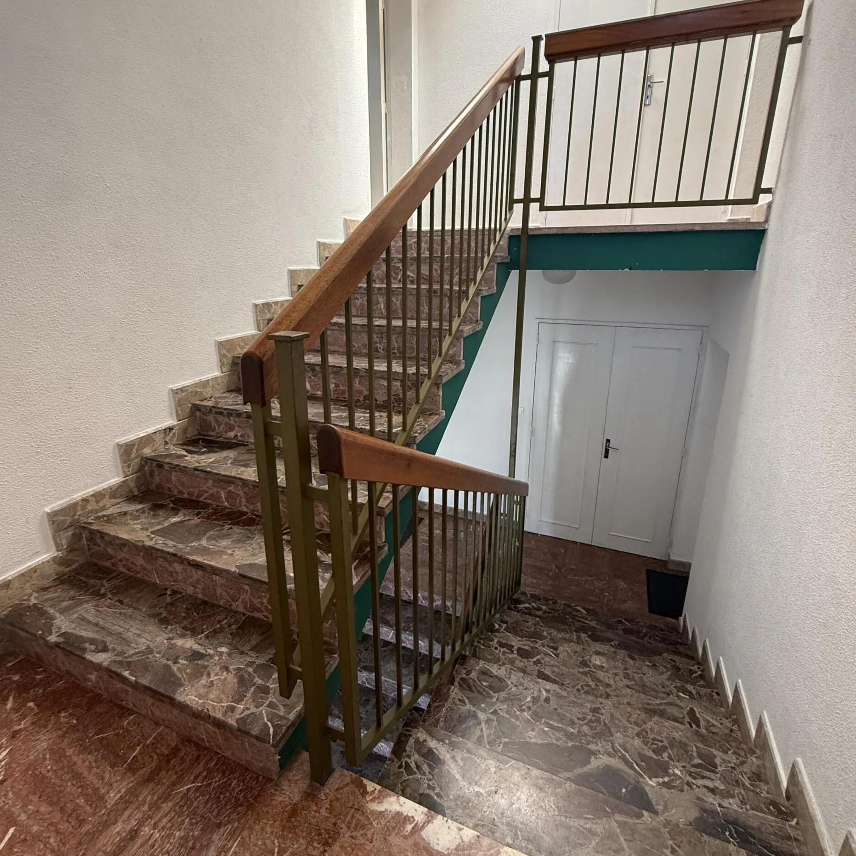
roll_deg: -0.4
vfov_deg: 83.8
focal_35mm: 17
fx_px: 476
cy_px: 397
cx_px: 422
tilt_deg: -15.1
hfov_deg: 84.0
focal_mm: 2.22
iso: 320
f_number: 2.2
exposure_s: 1/99
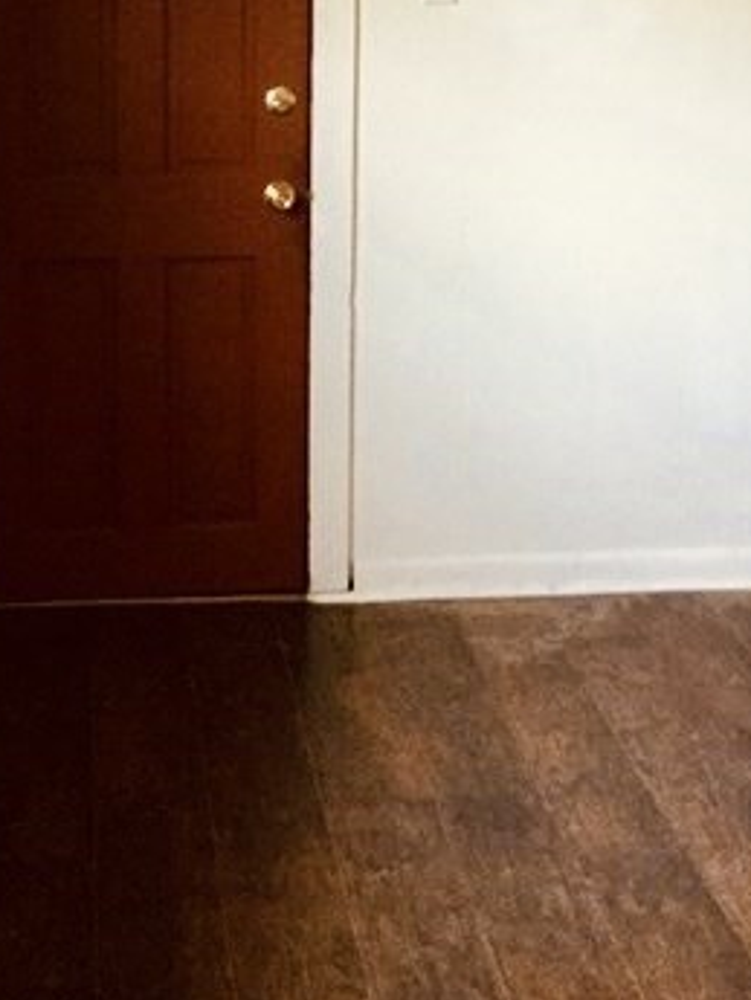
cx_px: 423
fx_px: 1995
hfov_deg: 21.3
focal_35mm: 69
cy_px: 154
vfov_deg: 27.4
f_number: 2.4
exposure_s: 1/30
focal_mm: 3.3
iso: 125
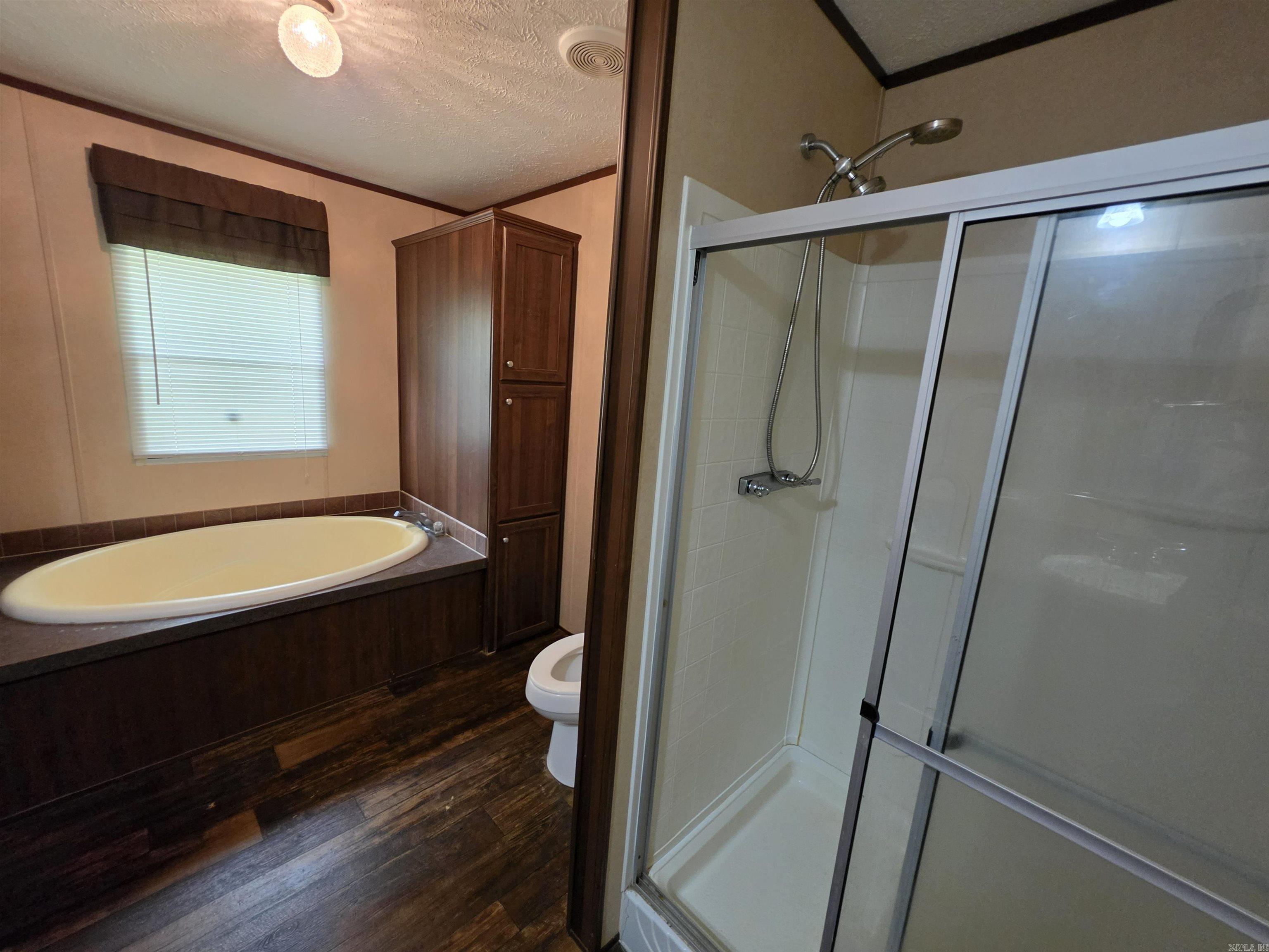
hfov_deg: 106.2
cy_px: 476
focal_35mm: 13
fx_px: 477
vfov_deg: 89.9
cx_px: 634
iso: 500
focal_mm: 2.2
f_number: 1.9
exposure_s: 1/60
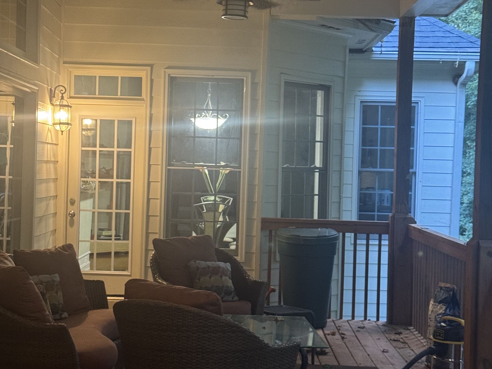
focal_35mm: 65
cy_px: 174
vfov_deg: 22.6
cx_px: 248
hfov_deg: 29.8
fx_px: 924
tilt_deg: +2.1
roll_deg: -0.3
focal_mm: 6.76
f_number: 1.78
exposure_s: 1/40
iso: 400
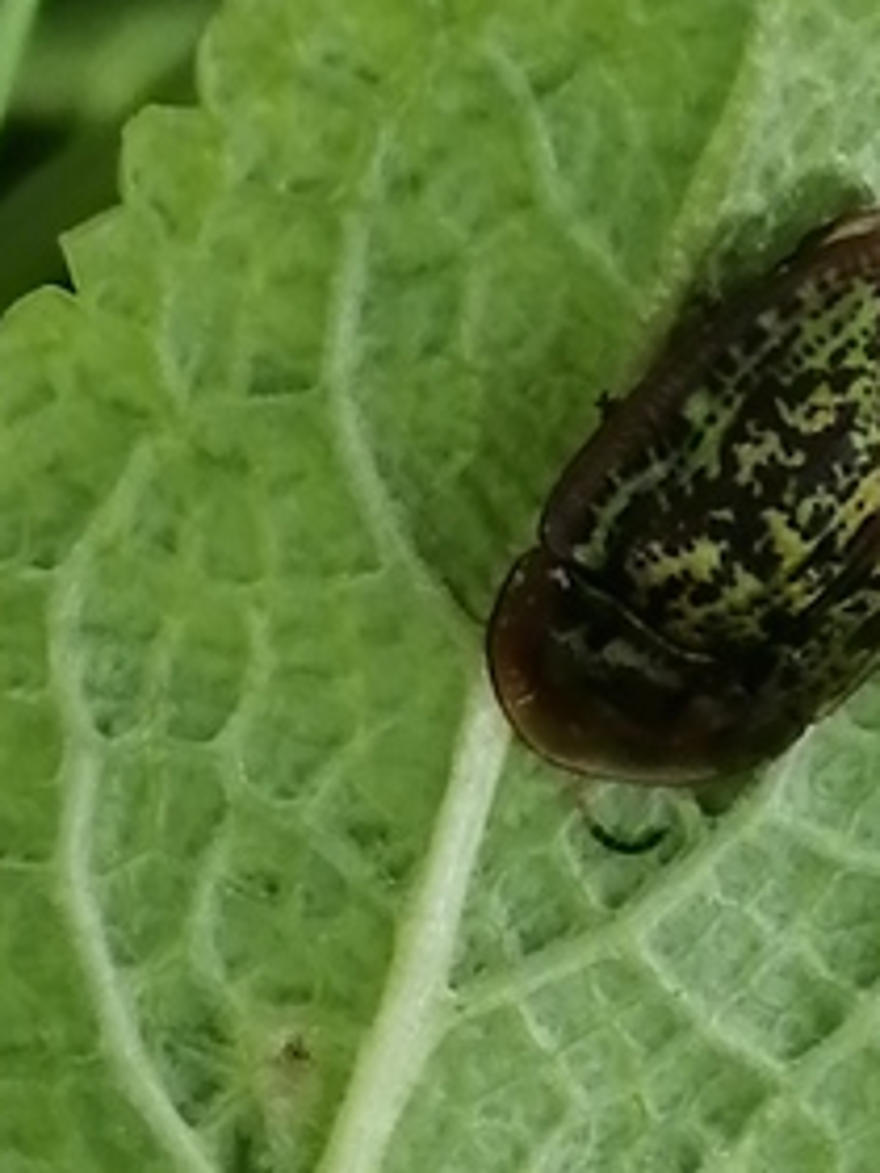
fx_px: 8067
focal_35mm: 238
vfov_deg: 8.3
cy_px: 1052
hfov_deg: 6.2
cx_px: 507
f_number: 1.8
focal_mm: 3.46
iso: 50
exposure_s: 1/373
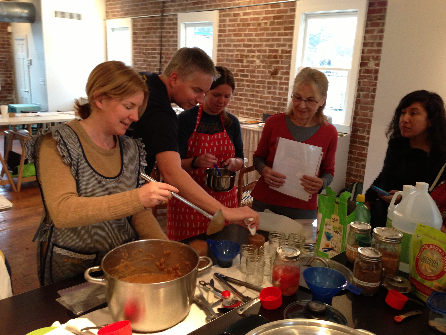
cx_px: 223
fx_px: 425
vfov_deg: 42.9
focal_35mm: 33
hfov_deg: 55.4
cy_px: 168
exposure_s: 1/20
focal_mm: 4.13
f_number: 2.4
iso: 200
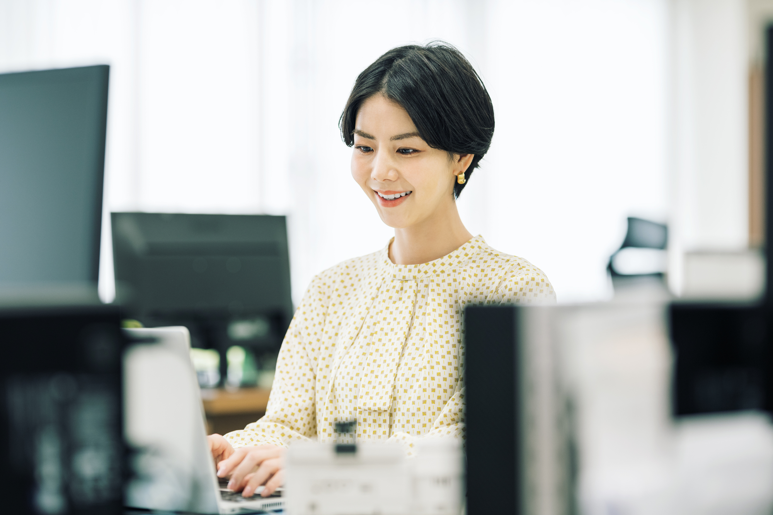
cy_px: 258
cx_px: 386
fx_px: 2254
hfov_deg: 19.5
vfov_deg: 13.0
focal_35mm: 105
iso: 320
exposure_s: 1/200
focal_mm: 105
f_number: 2
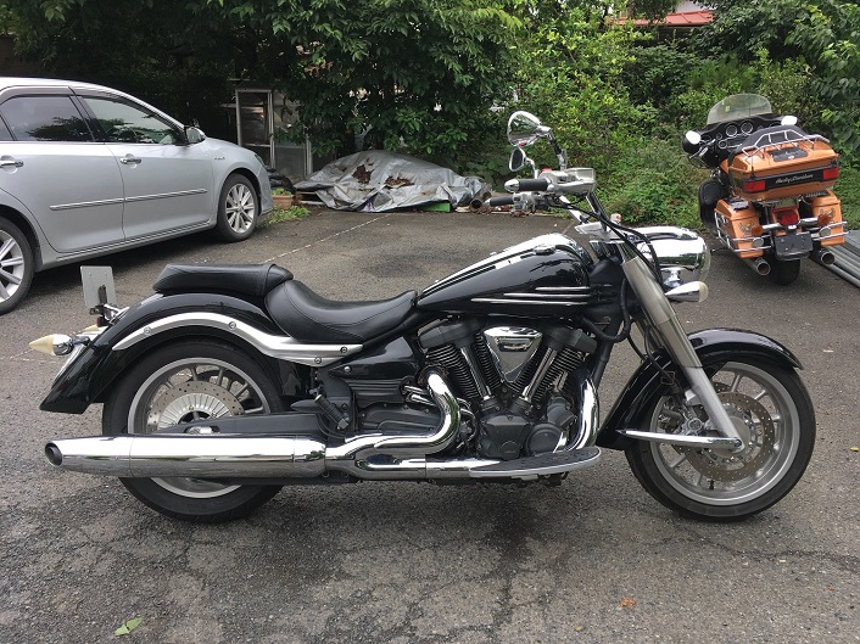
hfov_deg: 61.7
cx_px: 430
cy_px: 322
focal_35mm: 29
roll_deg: -0.7
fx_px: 720
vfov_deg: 48.2
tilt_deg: -18.7
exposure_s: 1/279
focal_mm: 4.15
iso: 25
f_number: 2.2
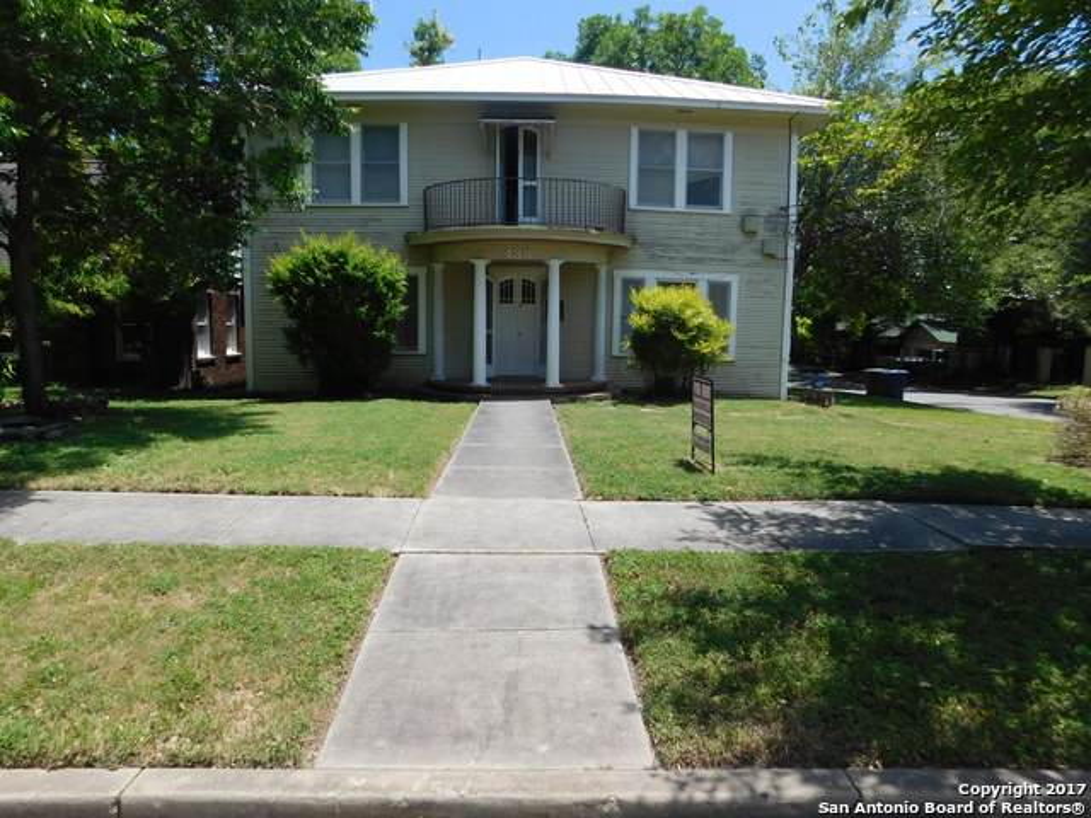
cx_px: 546
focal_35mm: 23
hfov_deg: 73.9
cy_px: 409
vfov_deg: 58.9
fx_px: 725
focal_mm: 4
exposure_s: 1/400
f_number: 6
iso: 125
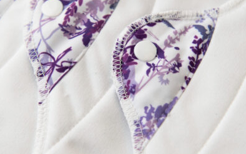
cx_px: 121
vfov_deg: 18.6
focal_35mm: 70
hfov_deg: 29.4
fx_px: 470
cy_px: 68
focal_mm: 45
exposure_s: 1/125
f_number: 4
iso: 640
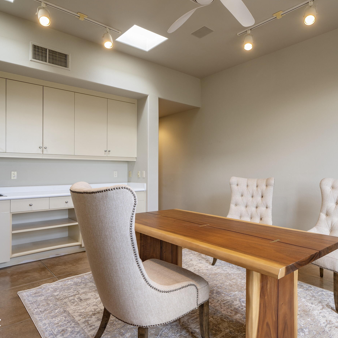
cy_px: 169
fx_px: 254
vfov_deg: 67.3
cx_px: 186
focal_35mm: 23
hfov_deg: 67.1
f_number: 7.1
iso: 200
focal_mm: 18
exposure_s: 1/5
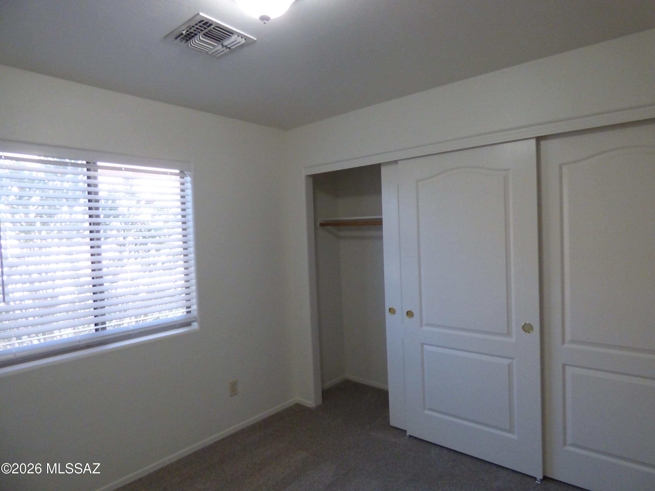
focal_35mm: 20
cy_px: 246
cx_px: 328
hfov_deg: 81.7
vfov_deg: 66.0
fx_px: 378
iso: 500
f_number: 2.8
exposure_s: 1/125
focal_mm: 3.58
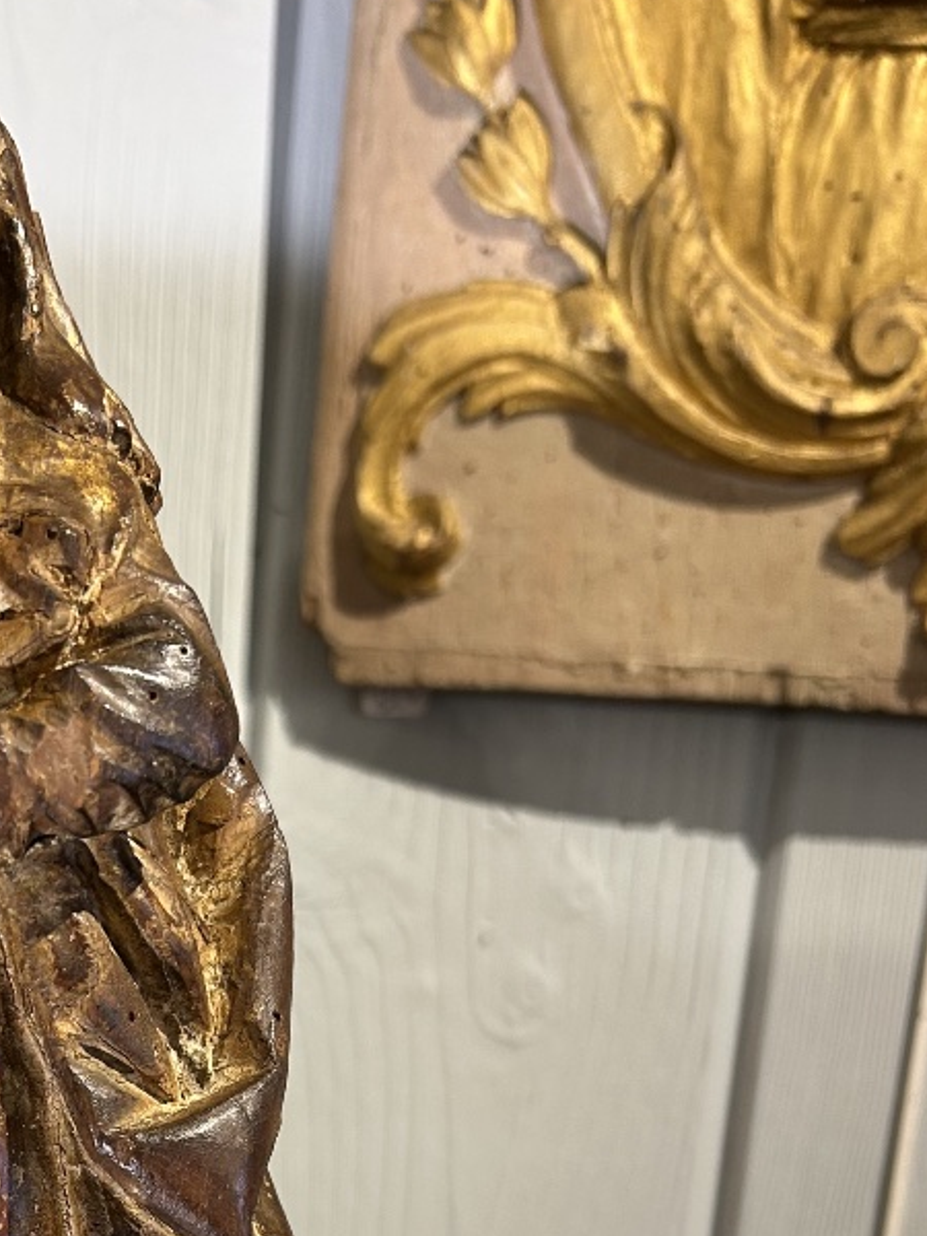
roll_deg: -2.9
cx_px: 21
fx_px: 1857
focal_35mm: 52
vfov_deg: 34.8
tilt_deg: -12.4
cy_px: 1106
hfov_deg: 26.7
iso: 80
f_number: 1.5
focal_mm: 5.7
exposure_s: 1/50
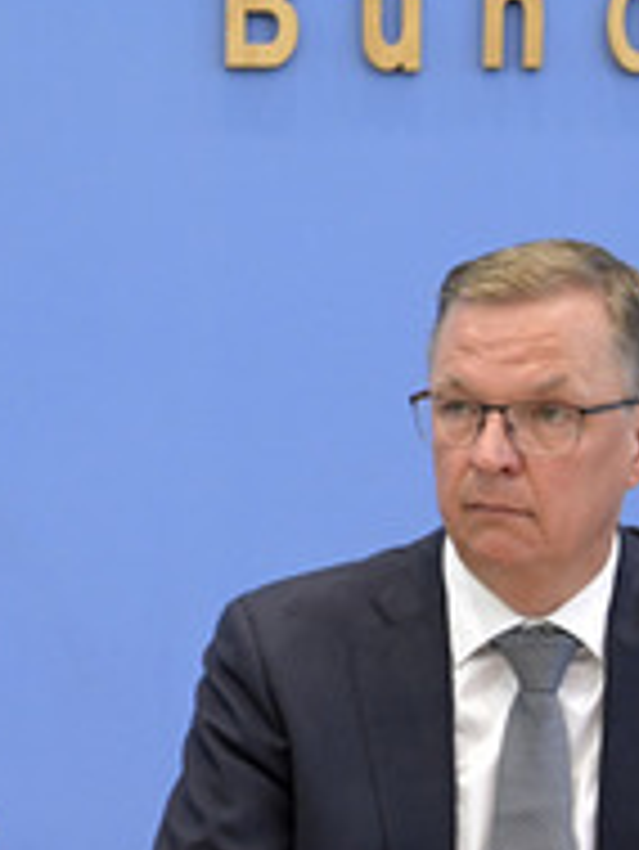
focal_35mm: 119
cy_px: 540
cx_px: 16
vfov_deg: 16.5
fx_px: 2926
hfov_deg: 12.3
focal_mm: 52
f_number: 5.6
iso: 4000
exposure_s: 1/400
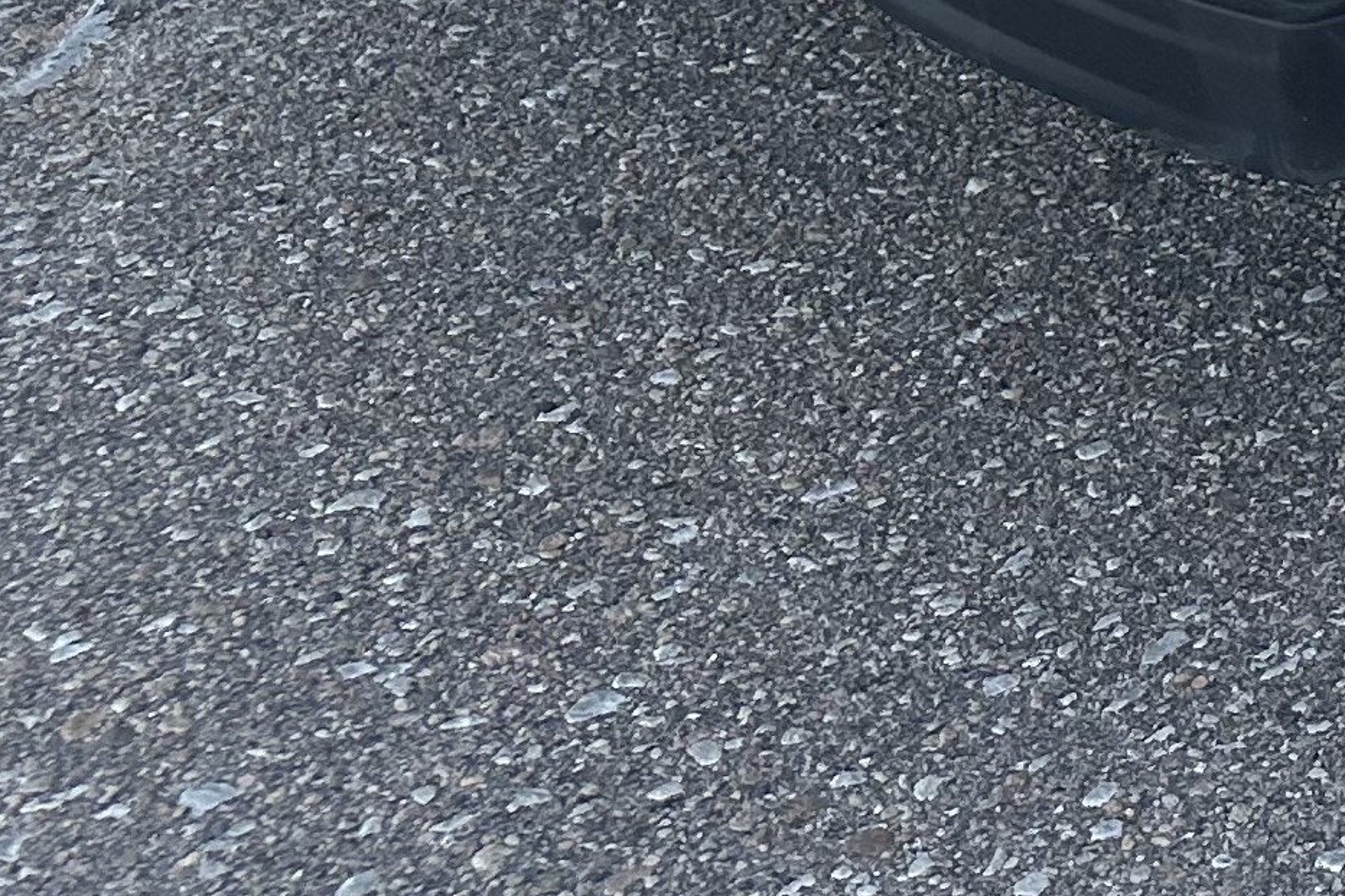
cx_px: 2847
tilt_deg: -10.4
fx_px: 4034
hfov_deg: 14.8
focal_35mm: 108
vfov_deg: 10.8
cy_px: -1270
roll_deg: -1.9
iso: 80
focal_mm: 6.86
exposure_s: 1/1495
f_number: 1.78
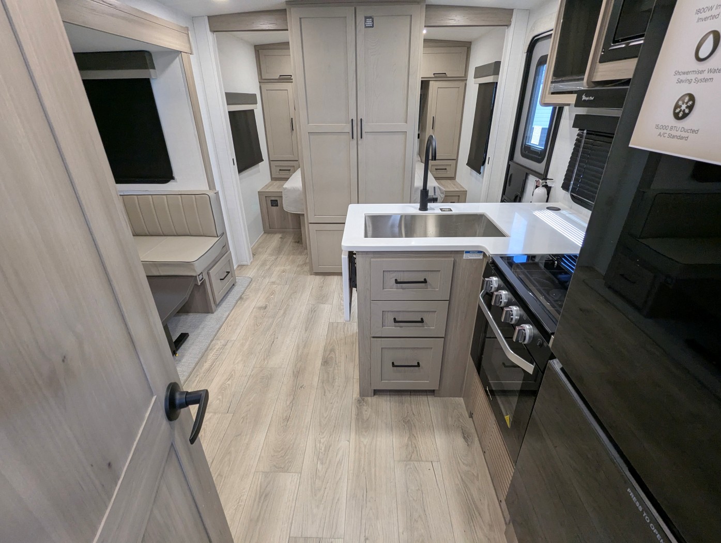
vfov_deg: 78.2
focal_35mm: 16
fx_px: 334
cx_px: 360
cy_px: 272
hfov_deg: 94.4
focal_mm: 2.35
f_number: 2.2
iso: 182
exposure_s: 1/93.6
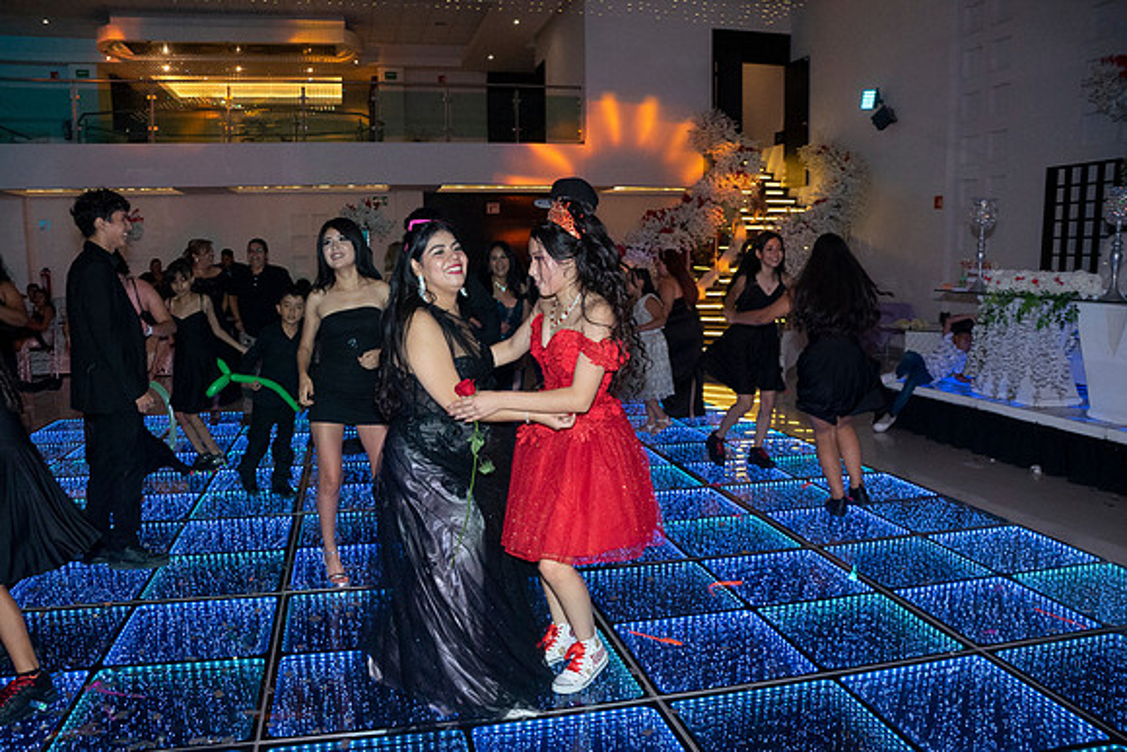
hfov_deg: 67.4
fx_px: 845
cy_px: 376
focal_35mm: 27
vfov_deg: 48.0
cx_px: 564
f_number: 5
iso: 1600
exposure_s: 1/160
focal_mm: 18
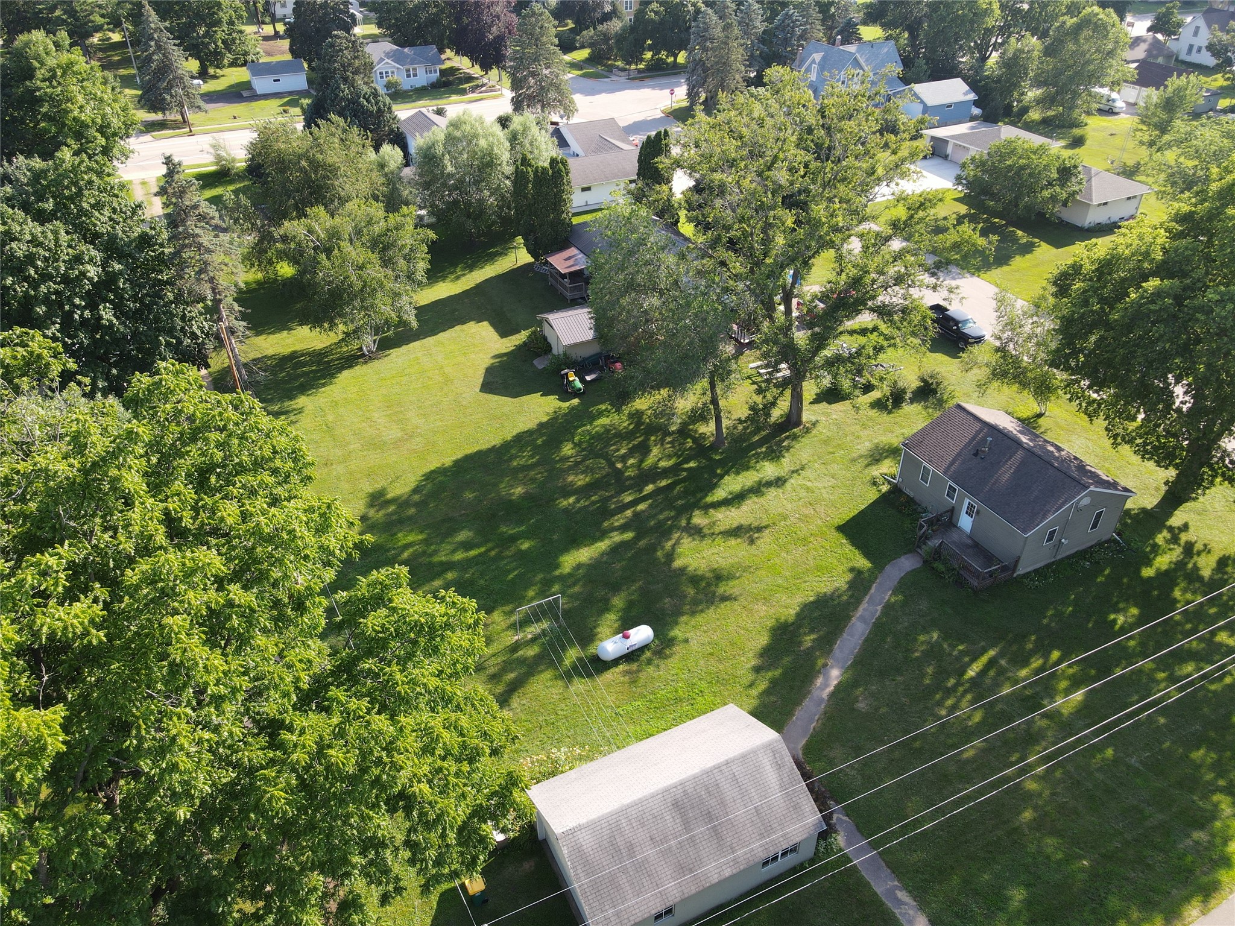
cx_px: 618
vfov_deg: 56.8
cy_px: 463
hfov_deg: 71.6
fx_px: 856
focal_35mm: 24
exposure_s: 1/125
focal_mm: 4.5
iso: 100
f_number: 2.8
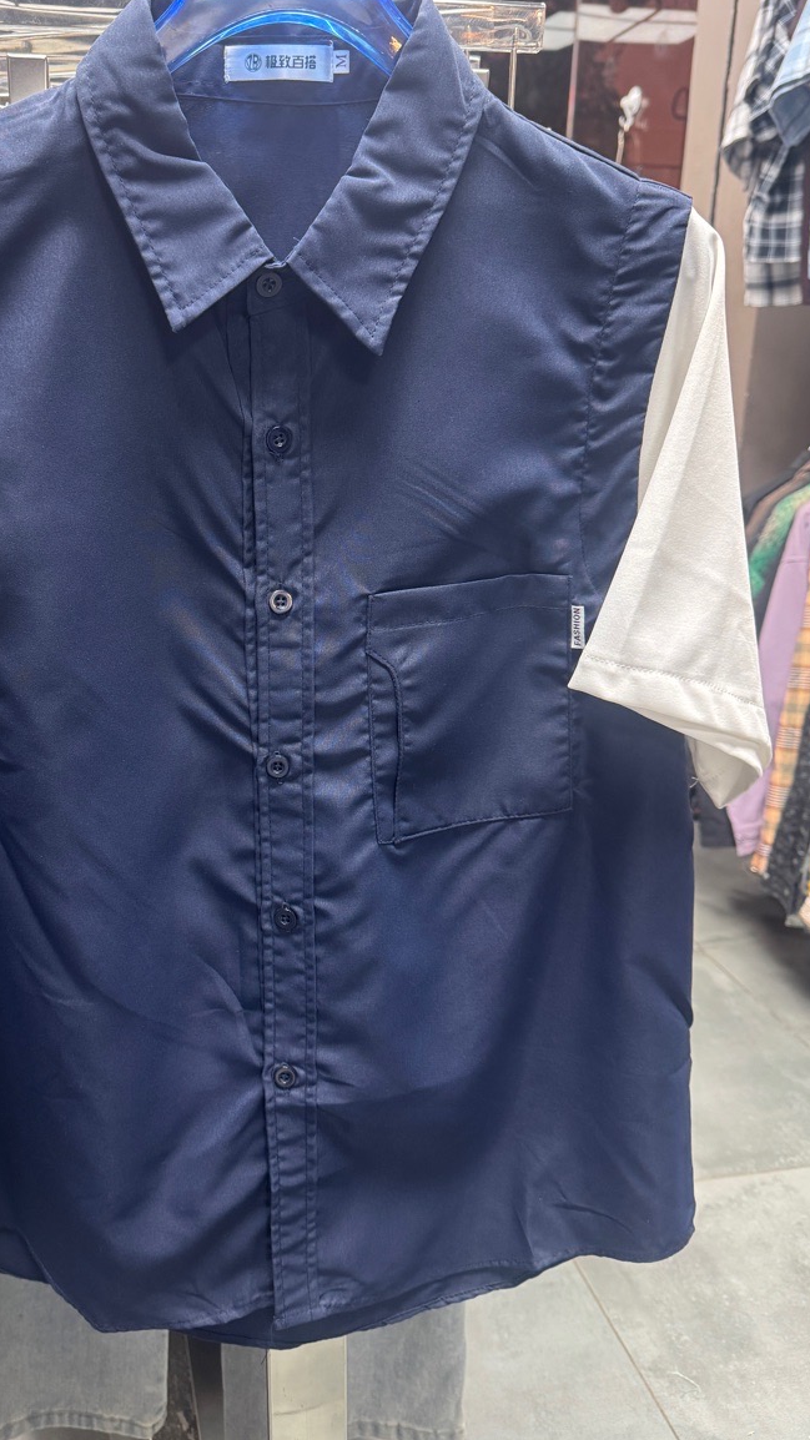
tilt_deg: -17.2
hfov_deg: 39.6
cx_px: 255
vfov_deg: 66.0
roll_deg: +0.0
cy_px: 684
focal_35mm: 29
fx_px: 1107
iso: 250
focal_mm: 6.76
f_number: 1.78
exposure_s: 1/50
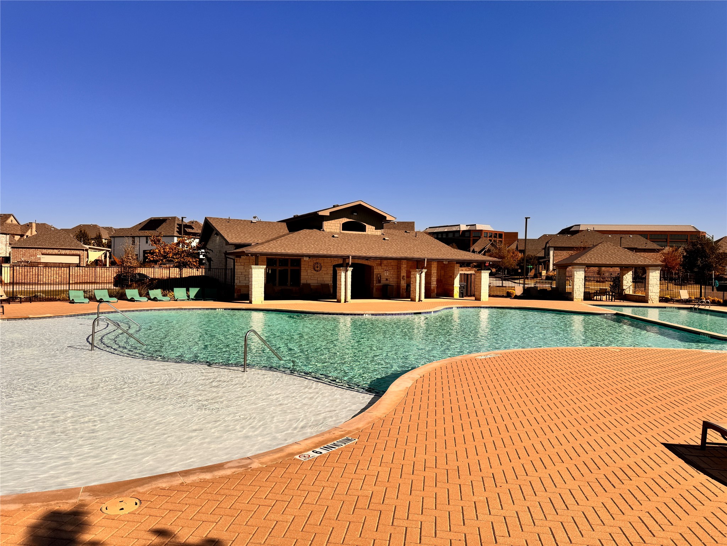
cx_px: 364
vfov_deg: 56.8
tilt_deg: -0.6
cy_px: 273
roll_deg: -1.3
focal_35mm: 24
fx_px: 504
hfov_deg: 71.6
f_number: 1.78
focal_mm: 6.76
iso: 80
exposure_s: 1/9009
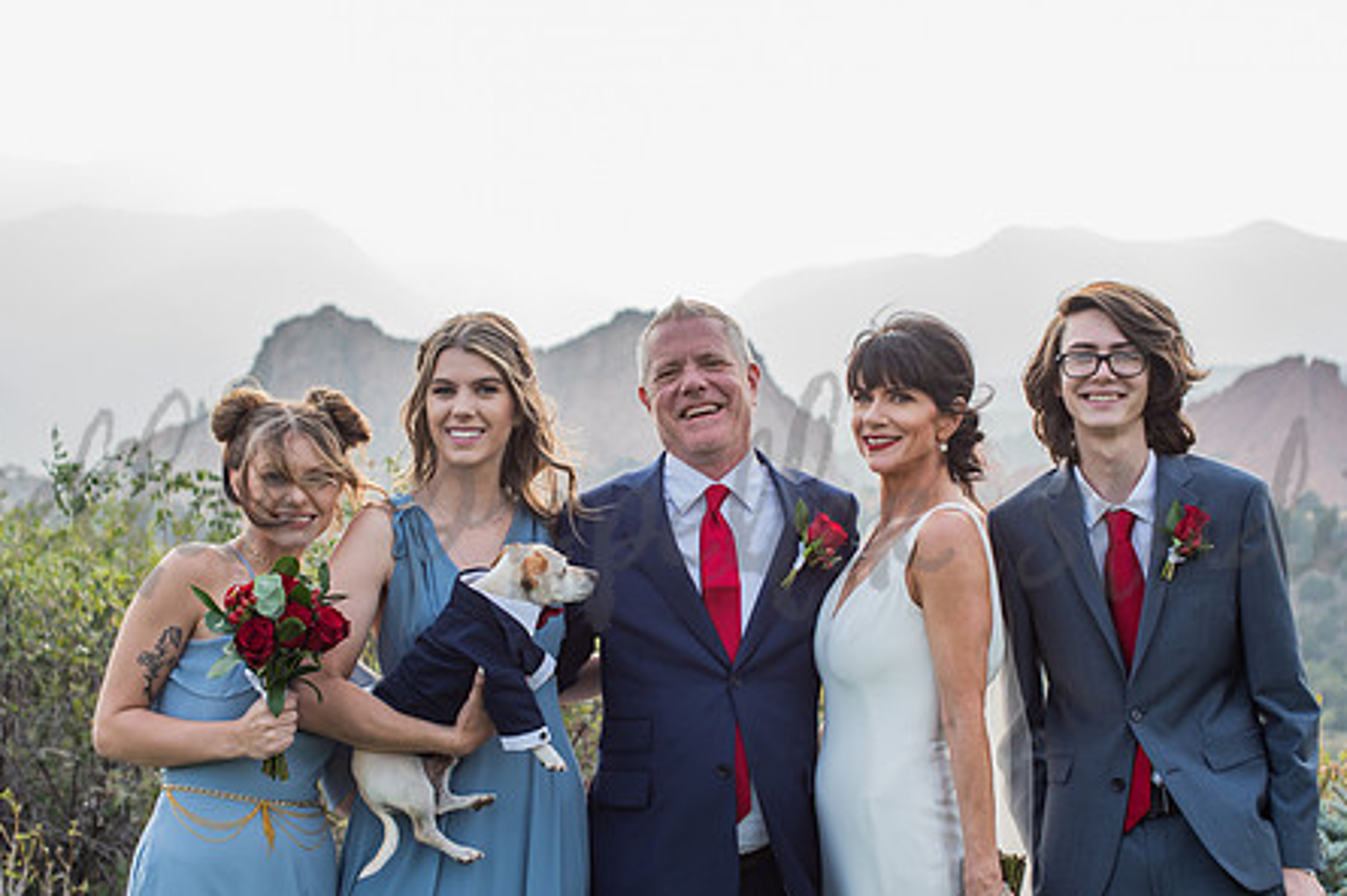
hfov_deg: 30.1
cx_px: 669
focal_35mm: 67
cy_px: 502
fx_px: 2505
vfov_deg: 20.3
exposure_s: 1/400
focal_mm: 50
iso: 160
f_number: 4
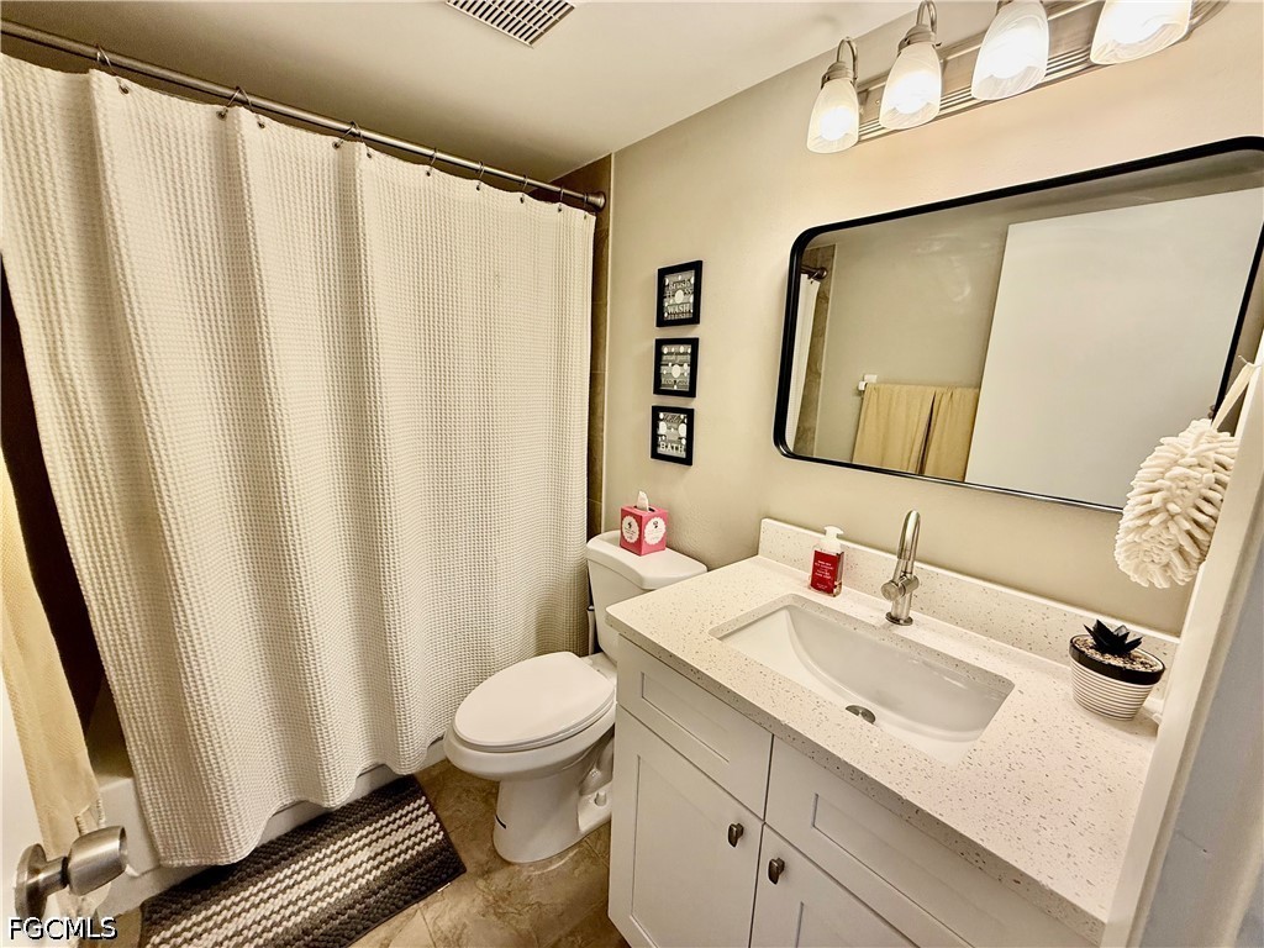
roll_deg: -1.6
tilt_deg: -11.3
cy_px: 474
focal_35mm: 14
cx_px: 632
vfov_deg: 85.7
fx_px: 511
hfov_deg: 102.1
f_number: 2.2
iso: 160
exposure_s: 1/120
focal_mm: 2.22
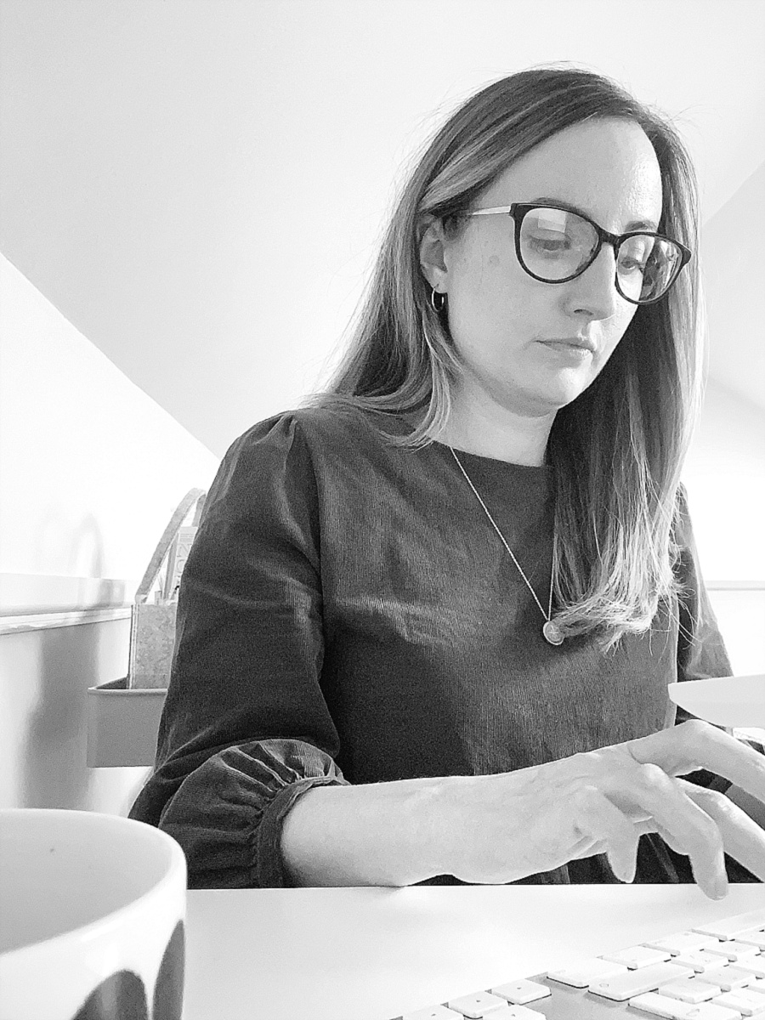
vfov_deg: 60.0
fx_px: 884
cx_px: 382
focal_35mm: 30
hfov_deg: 46.8
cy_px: 510
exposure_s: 1/60
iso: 320
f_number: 2.2
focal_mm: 2.71
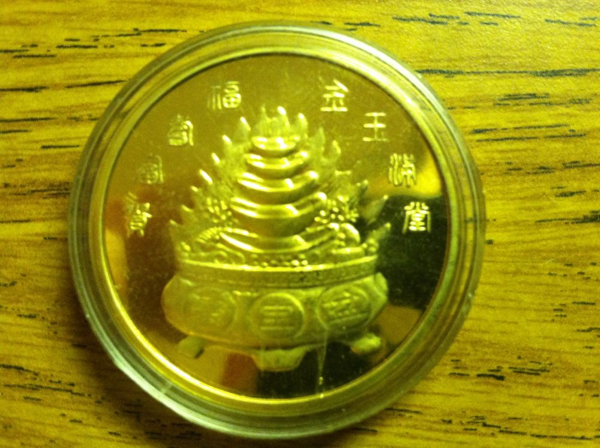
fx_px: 606
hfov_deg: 52.7
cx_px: 300
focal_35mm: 35
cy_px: 224
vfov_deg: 40.6
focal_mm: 3.85
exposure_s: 1/15
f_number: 2.8
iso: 500
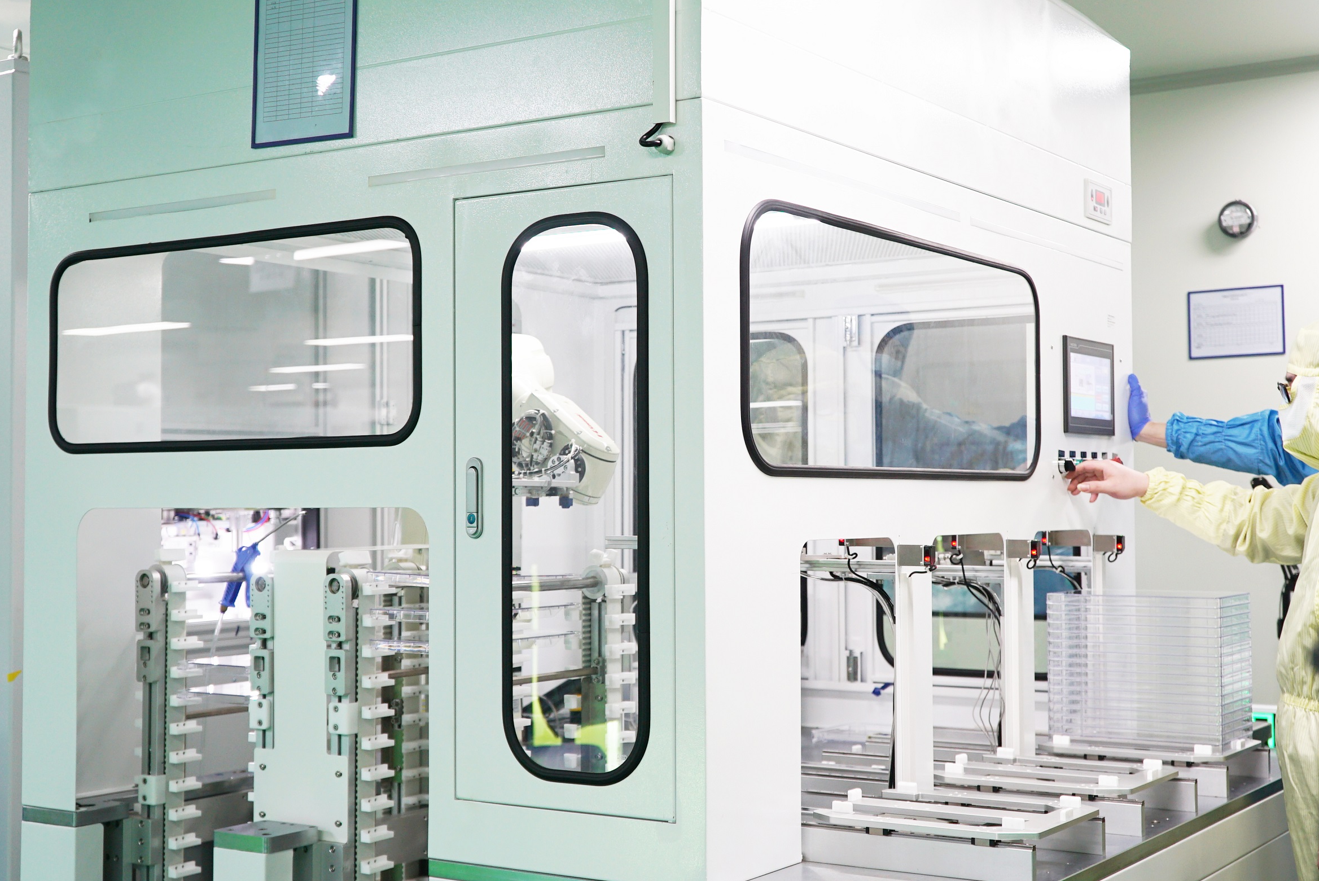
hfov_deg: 41.8
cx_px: 733
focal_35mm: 47
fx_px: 1723
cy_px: 439
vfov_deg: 28.7
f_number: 4.5
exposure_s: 1/50
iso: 320
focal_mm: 37
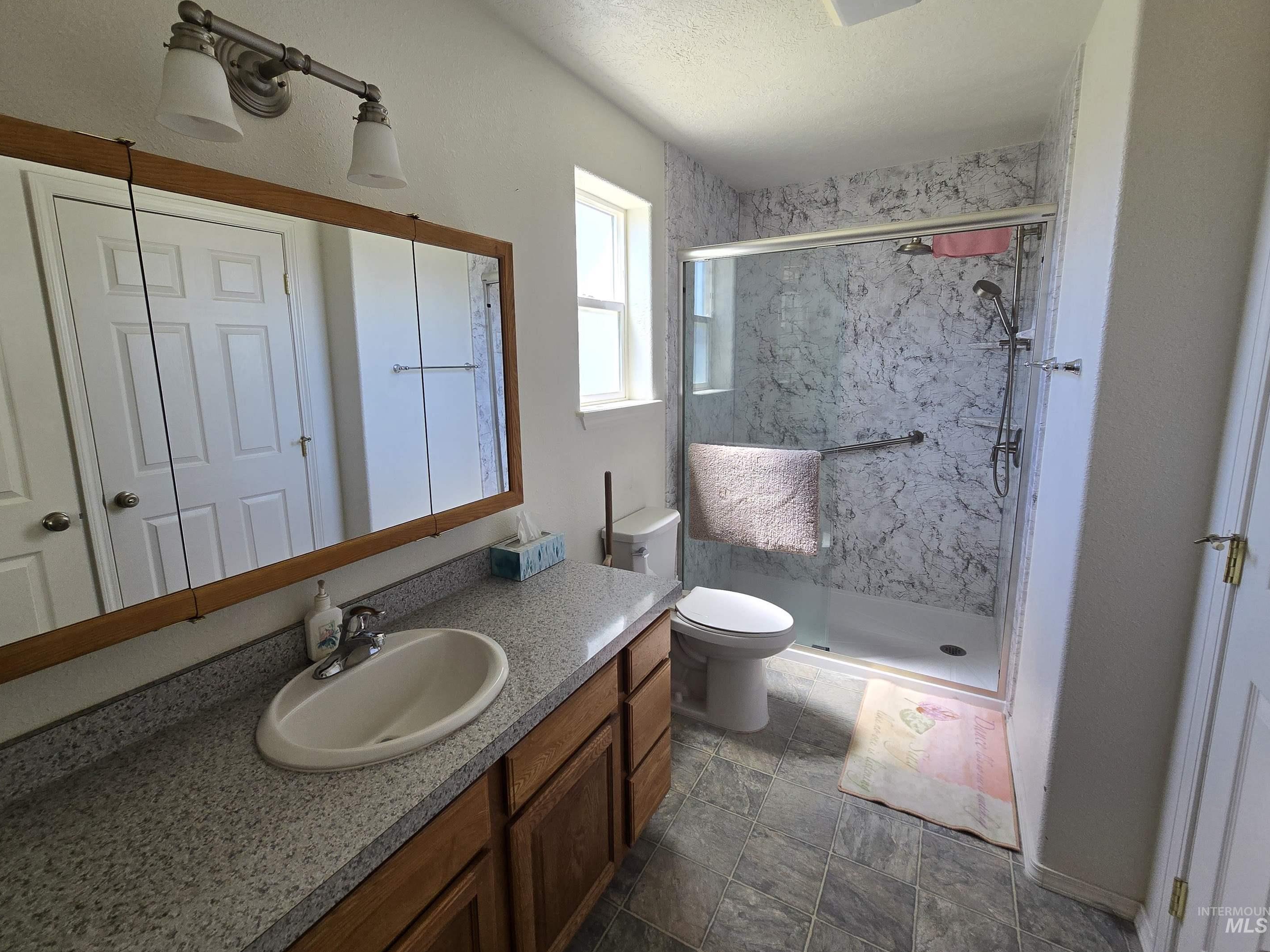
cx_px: 617
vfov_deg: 85.5
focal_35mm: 14
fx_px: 514
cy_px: 445
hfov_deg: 102.0
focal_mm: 2.2
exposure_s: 1/120
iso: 80
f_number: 2.2
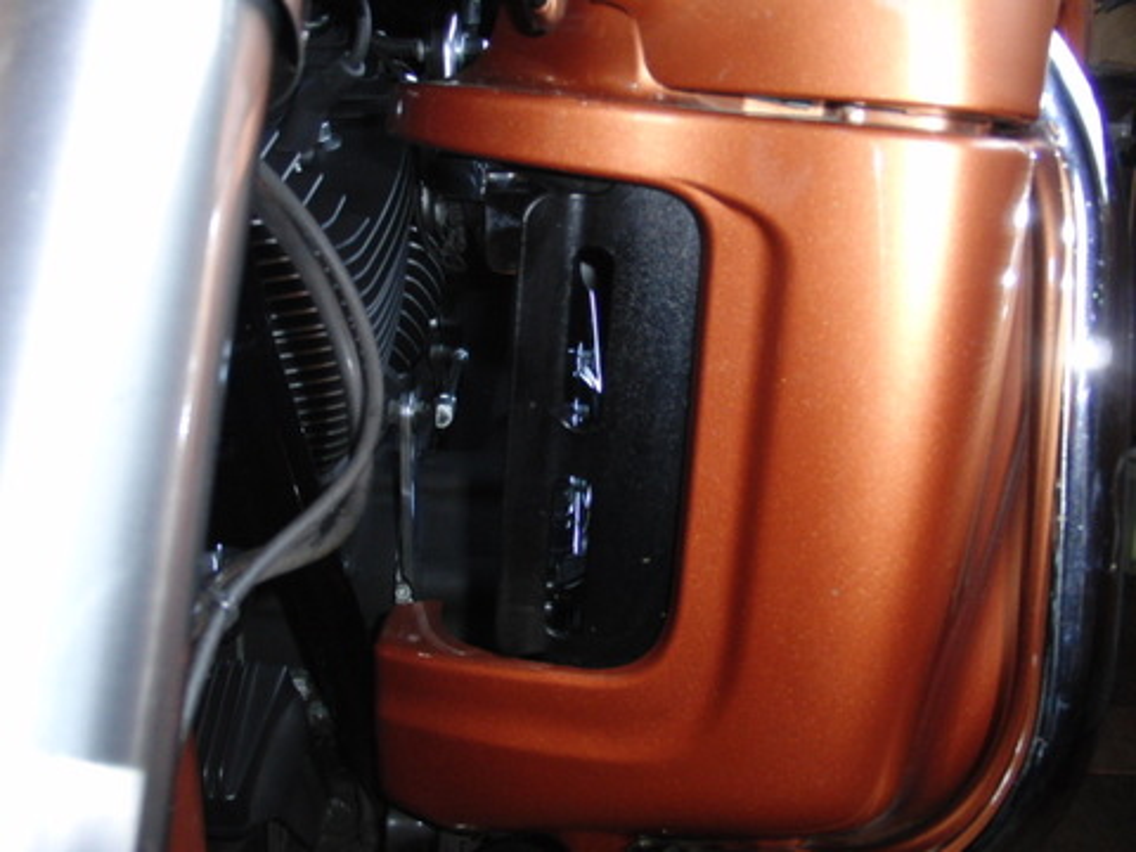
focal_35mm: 37
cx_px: 568
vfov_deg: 38.7
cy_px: 426
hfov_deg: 50.1
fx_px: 1214
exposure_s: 1/25
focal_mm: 6.42
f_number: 3.6
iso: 200
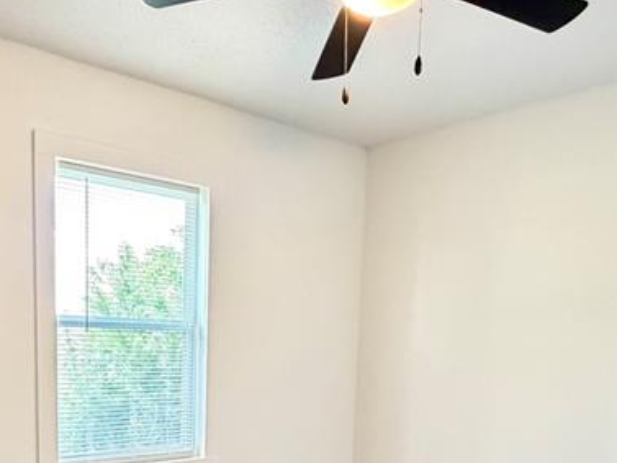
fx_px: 678
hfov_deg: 48.4
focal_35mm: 38
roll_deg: -0.9
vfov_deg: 35.3
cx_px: 221
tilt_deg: -6.5
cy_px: 427
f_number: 2.2
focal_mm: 2.22
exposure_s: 1/60
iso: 640
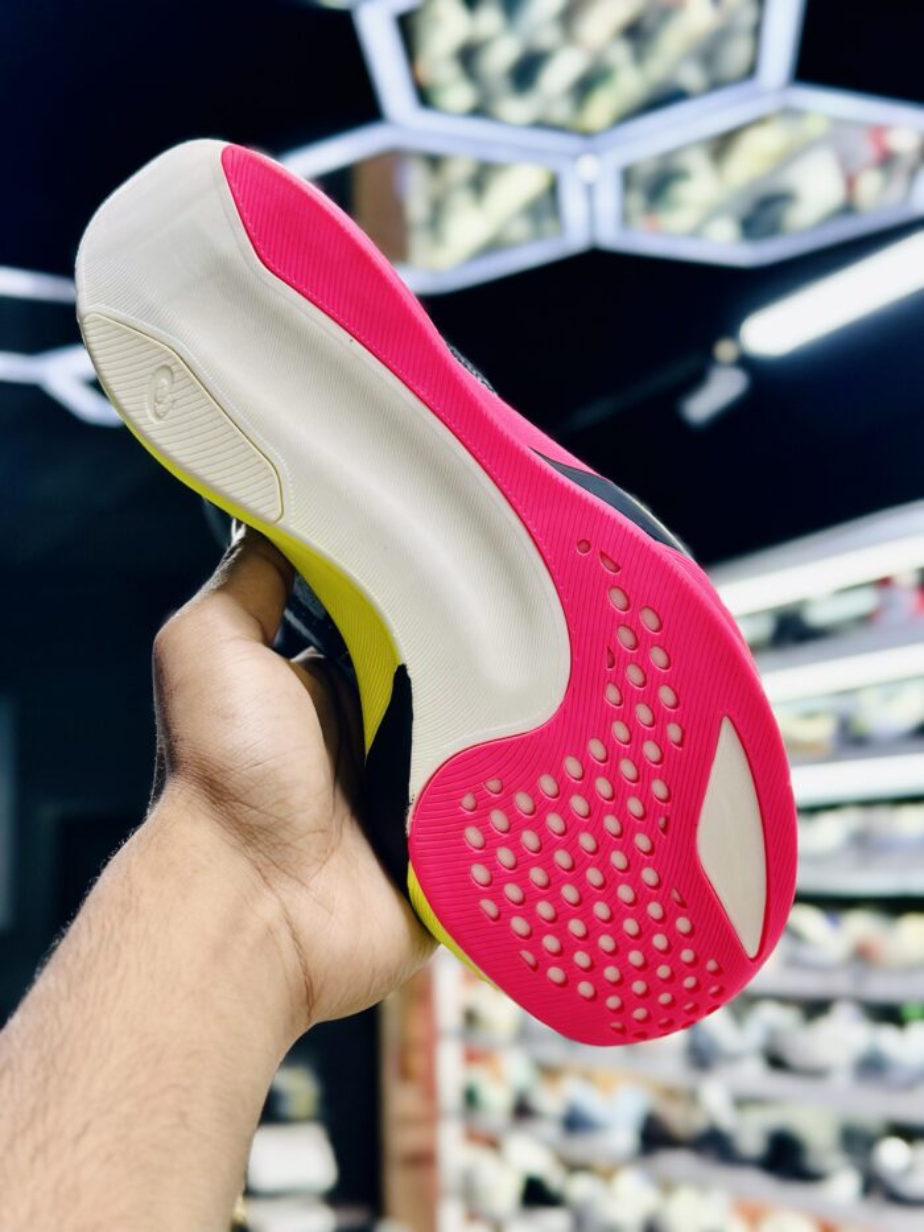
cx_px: 462
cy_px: 616
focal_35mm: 48
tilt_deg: +11.1
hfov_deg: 30.3
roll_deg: +0.7
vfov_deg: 39.7
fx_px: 1708
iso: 80
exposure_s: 1/100
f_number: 1.78
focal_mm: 6.86
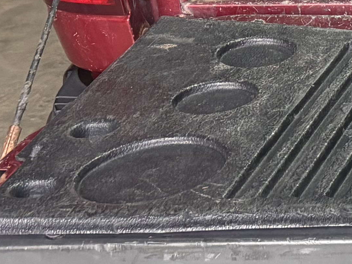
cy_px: 11
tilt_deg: -22.0
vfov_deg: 10.7
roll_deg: +0.4
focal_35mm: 137
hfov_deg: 12.2
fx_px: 1393
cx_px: 774
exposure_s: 1/60
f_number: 1.6
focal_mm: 5.96
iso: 200
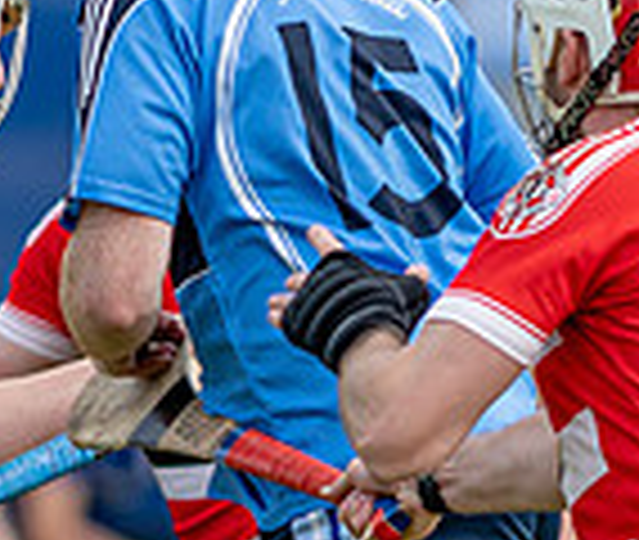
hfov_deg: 0.8
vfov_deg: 0.7
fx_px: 46171
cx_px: 388
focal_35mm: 2388
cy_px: 655
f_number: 2.8
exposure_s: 1/1250
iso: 100
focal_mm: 300
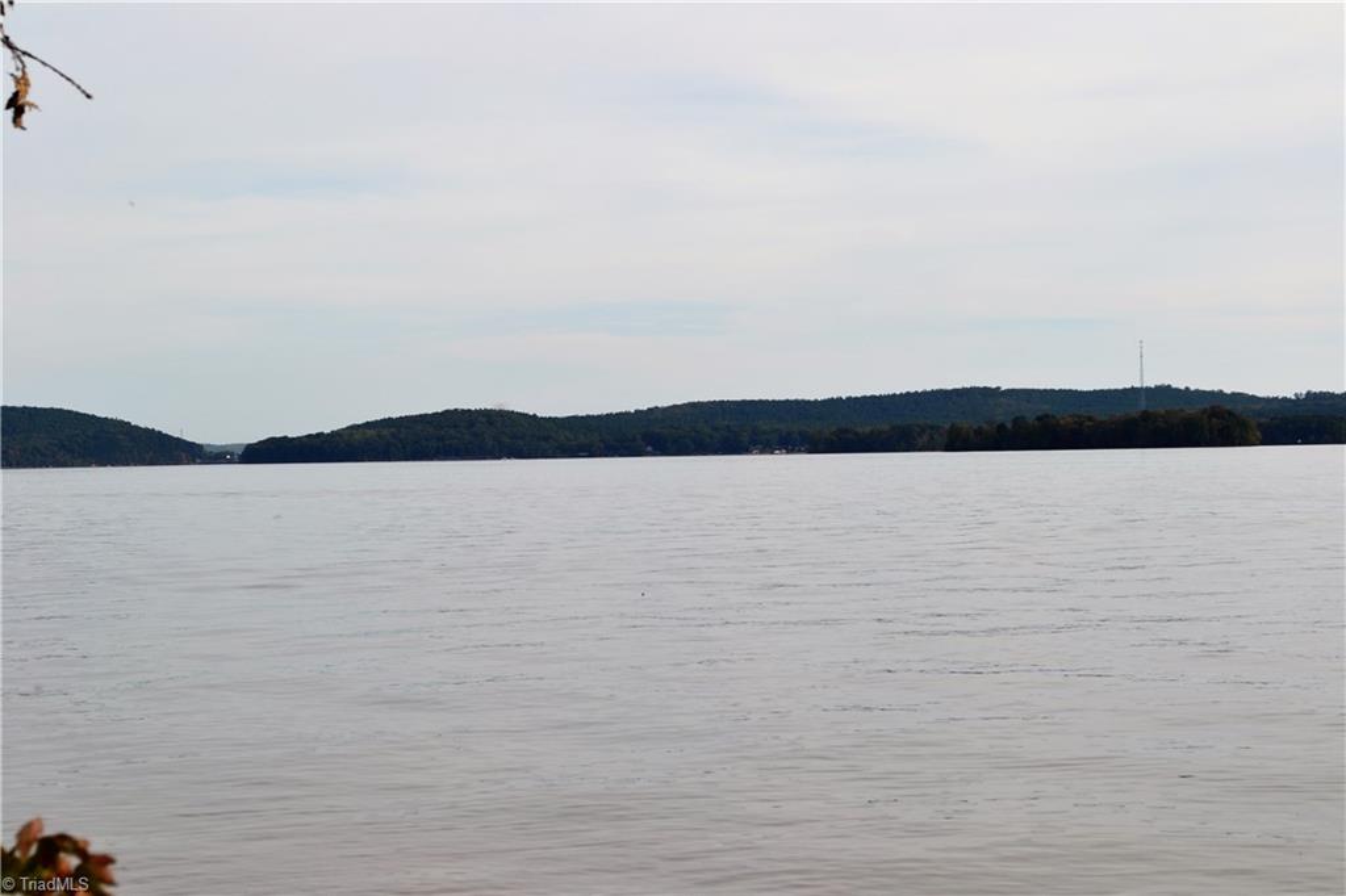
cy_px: 448
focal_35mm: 82
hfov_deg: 24.6
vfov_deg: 16.5
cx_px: 673
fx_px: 3083
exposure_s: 1/250
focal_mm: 55
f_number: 8
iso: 100
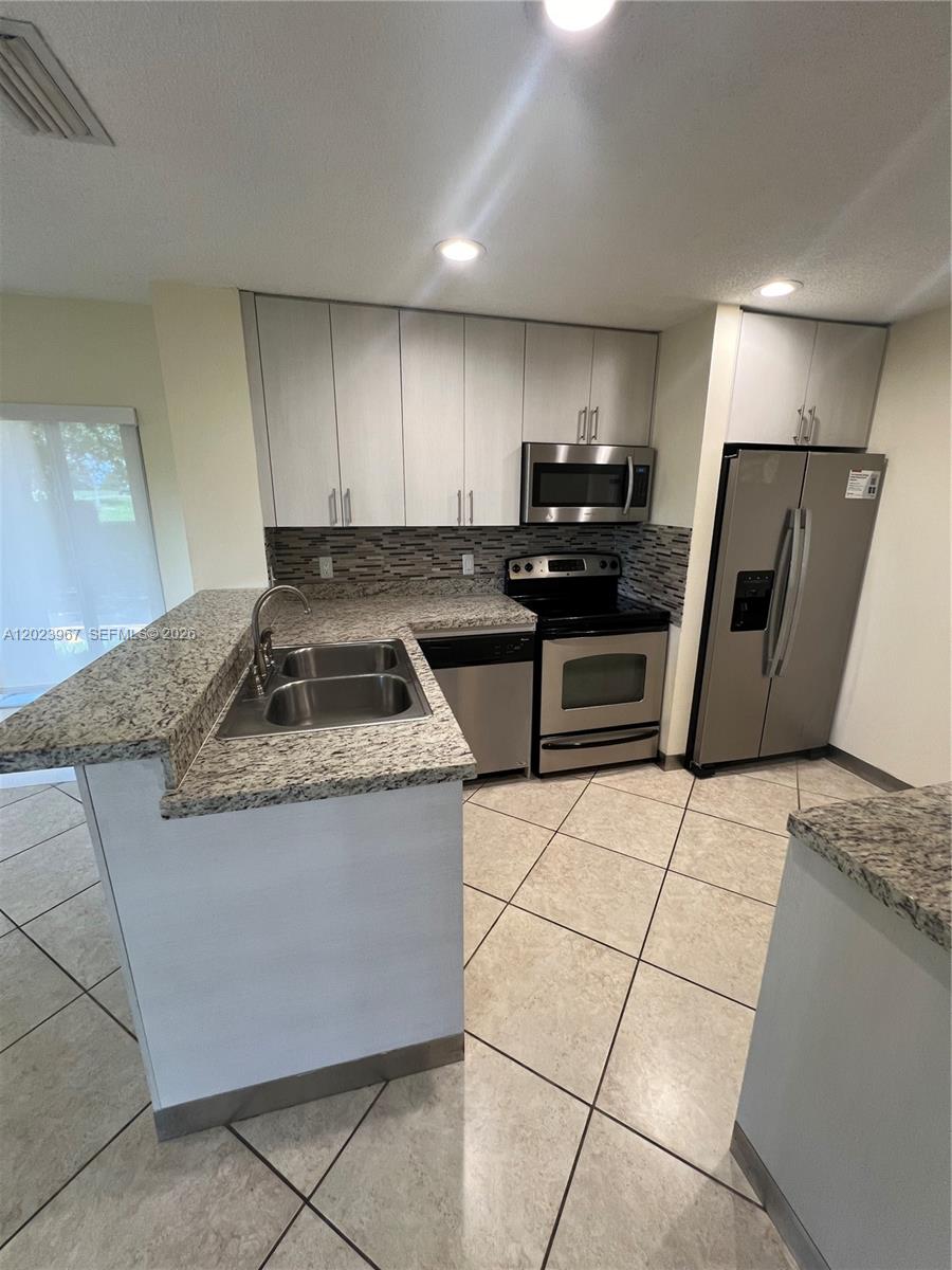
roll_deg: +0.3
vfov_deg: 106.2
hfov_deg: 89.9
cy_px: 635
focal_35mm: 13
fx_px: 477
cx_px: 476
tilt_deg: -15.0
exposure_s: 1/60
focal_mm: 1.57
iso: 125
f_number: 1.8
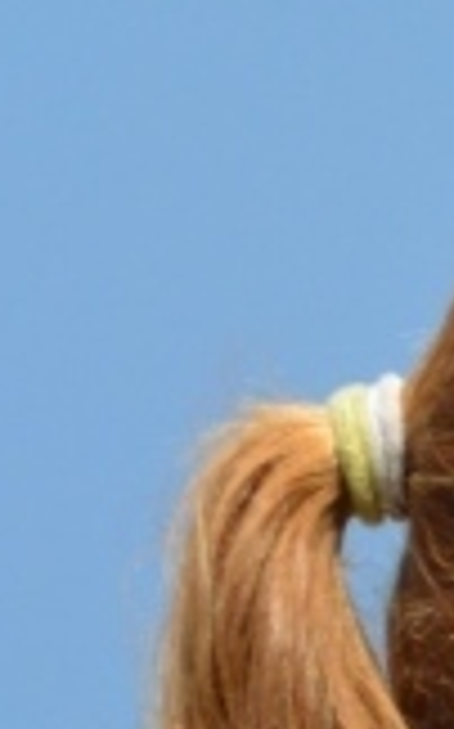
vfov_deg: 1.9
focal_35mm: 1122
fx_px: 22252
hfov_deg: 1.2
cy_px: 477
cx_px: 854
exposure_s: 1/1000
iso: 160
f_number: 5.6
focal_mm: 110
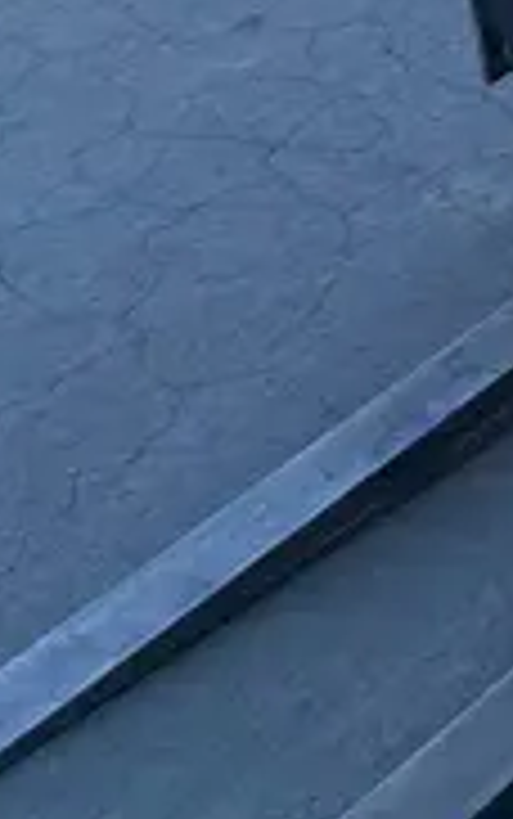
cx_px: 1197
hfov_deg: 10.3
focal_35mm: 111
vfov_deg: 15.7
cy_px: -709
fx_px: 2479
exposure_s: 1/2008
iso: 50
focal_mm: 5.7
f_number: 1.5
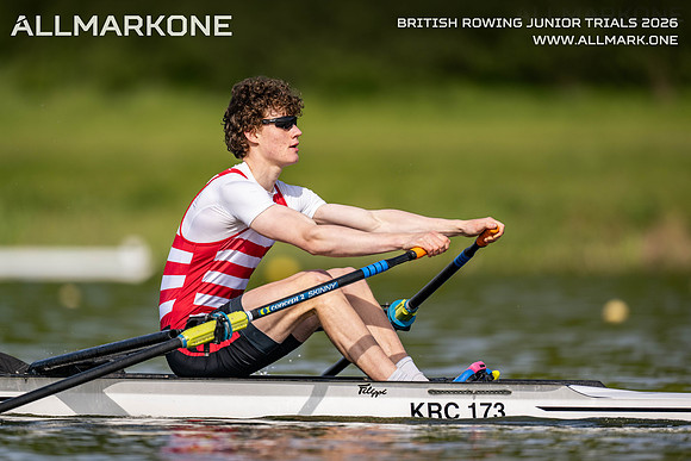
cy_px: 230
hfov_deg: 3.4
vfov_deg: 2.3
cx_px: 346
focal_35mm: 600
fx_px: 11519
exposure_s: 1/2500
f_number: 4
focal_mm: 600
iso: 200
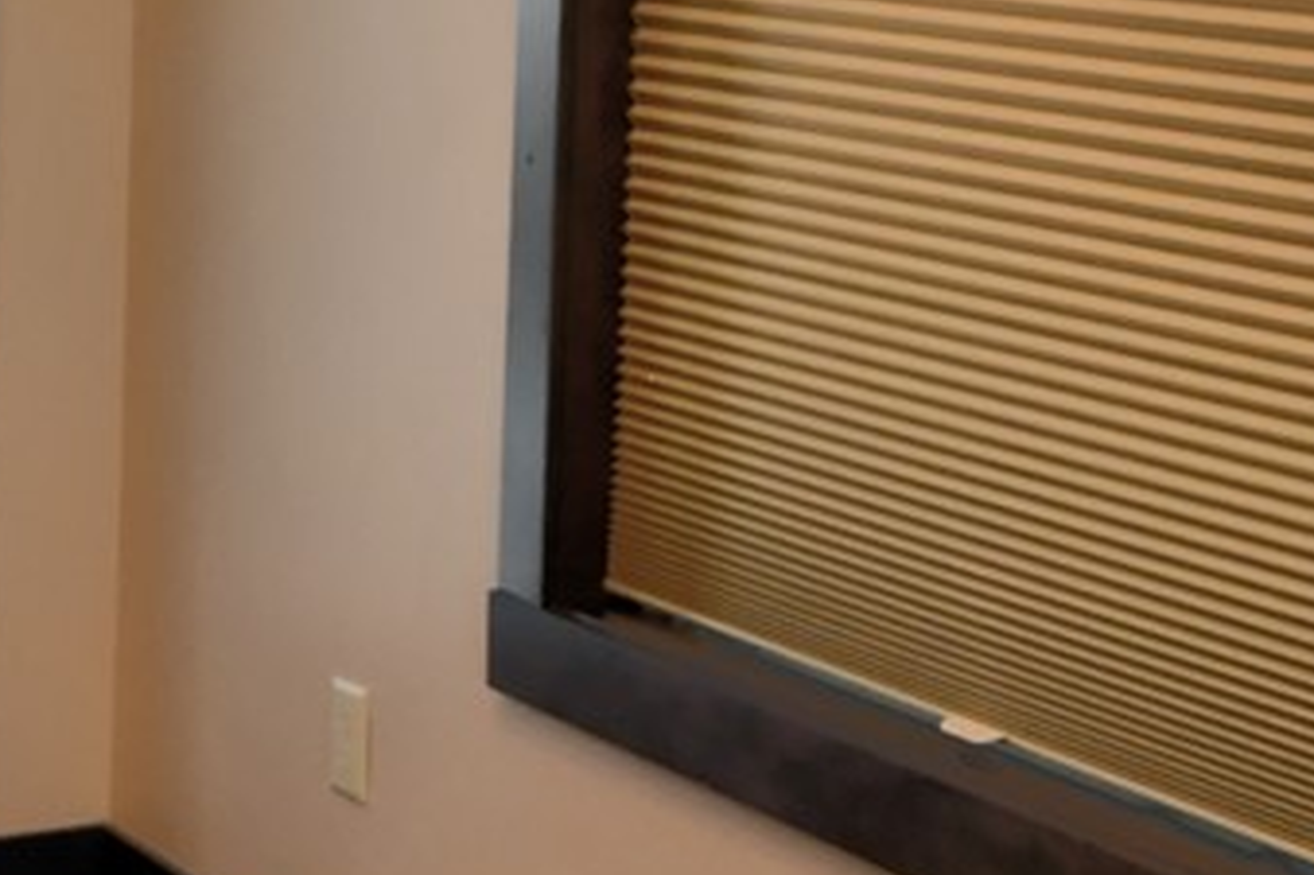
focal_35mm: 90
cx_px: 311
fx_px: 3283
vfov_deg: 14.8
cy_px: -119
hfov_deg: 22.4
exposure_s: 1/80
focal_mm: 14
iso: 800
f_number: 8
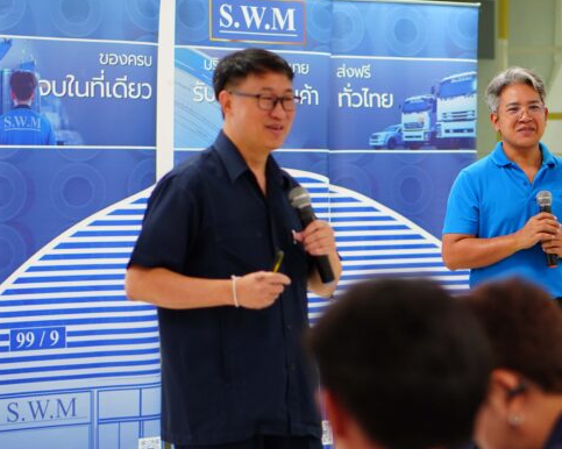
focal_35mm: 112
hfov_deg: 17.1
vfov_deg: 13.8
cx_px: 376
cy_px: 198
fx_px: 1862
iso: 200
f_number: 1.8
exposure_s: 1/80
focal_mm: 50
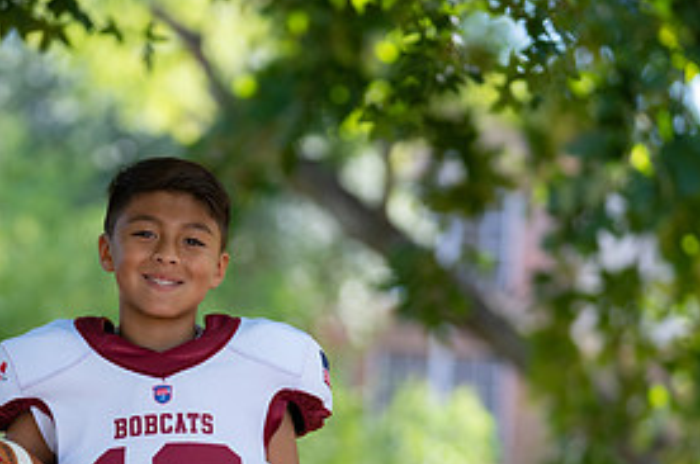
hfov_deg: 8.5
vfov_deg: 5.6
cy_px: 478
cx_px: 171
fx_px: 4717
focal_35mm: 243
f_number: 2.8
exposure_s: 1/320
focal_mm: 109
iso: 160
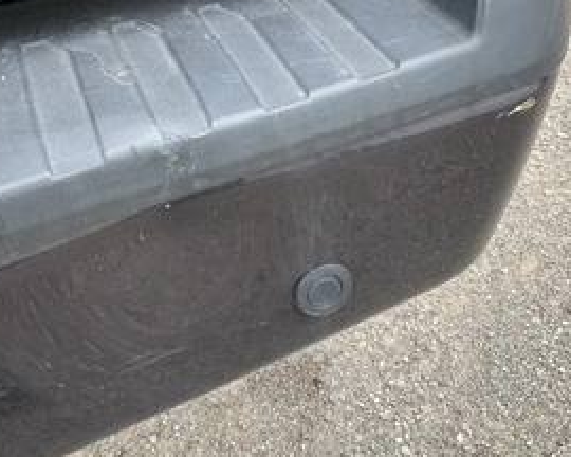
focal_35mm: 42
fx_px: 710
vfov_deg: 35.7
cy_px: 216
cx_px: 256
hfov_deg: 43.8
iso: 20
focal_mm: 3
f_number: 1.8
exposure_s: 1/152
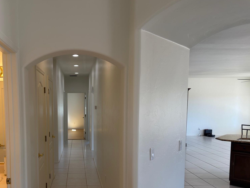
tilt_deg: -5.3
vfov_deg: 42.4
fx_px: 238
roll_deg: +0.3
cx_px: 79
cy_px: 125
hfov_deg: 54.0
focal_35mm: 33
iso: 64
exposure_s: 1/182
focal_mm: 6.76
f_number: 1.78
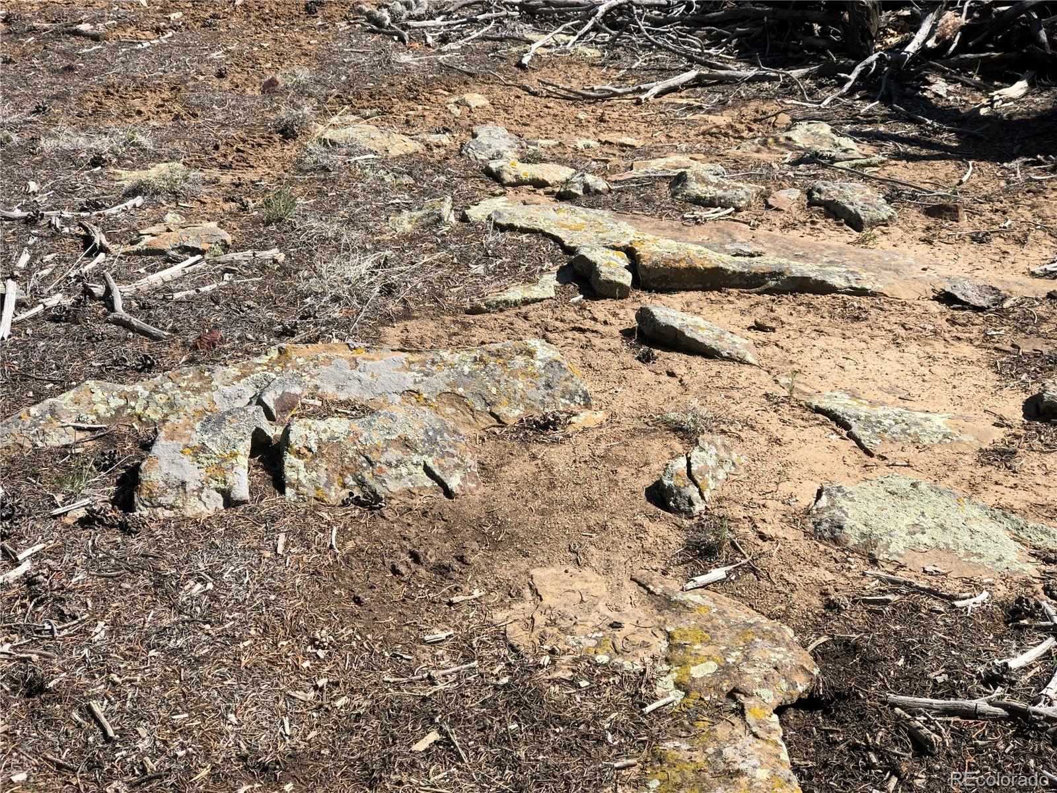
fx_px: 1740
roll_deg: -3.8
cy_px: 396
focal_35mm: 57
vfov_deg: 25.7
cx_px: 528
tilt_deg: -24.6
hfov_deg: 33.8
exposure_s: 1/623
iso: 20
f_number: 2.8
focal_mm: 6.6
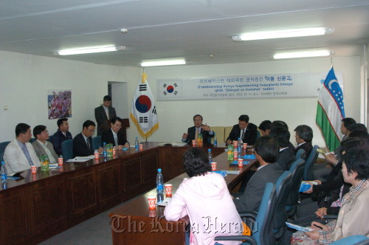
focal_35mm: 36
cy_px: 122
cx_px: 184
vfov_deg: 36.8
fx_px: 369
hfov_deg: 53.2
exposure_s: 1/180
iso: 1600
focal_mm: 24
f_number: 6.7
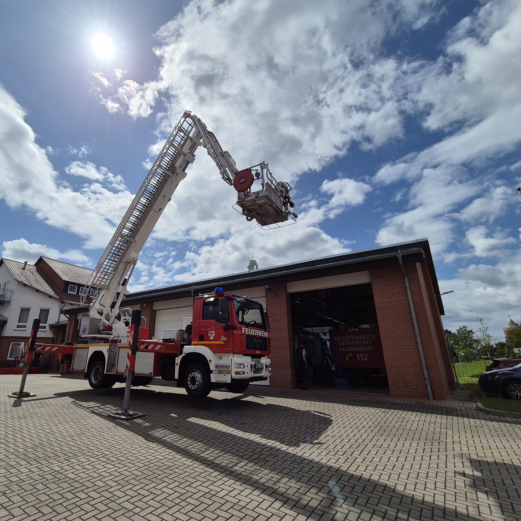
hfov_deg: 86.6
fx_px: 272
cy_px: 250
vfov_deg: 87.4
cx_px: 216
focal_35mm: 16
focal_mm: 2.2
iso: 50
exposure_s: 1/8480
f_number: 2.2
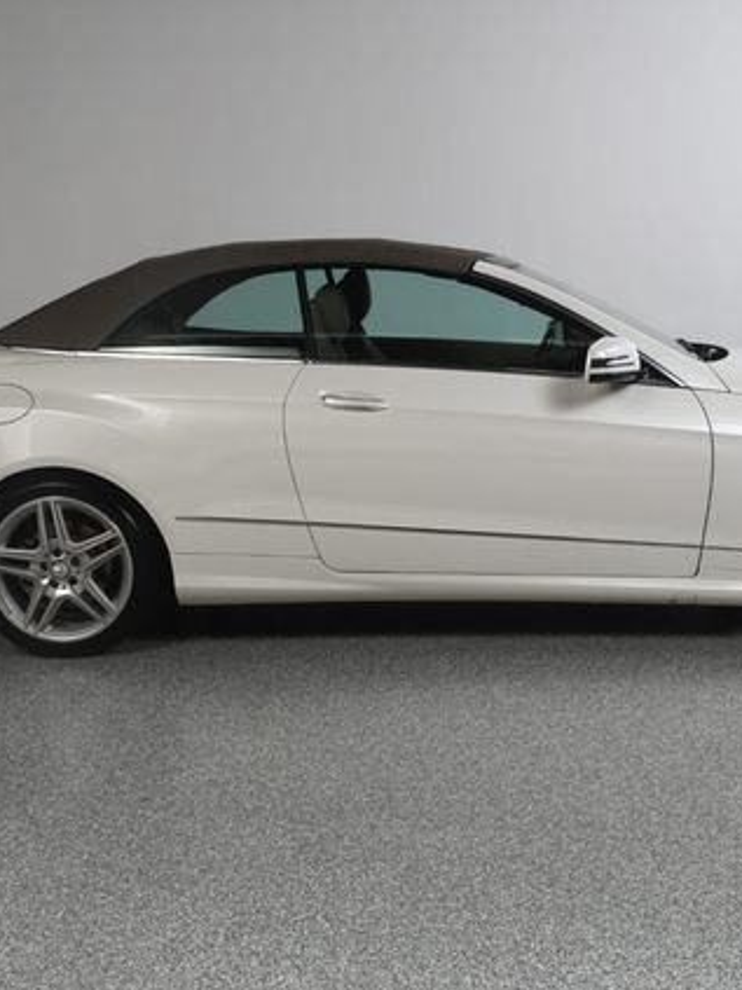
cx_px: 438
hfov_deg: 30.2
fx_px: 1373
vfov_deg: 39.7
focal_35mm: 48
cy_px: 494
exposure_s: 1/160
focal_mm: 22
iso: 100
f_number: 11
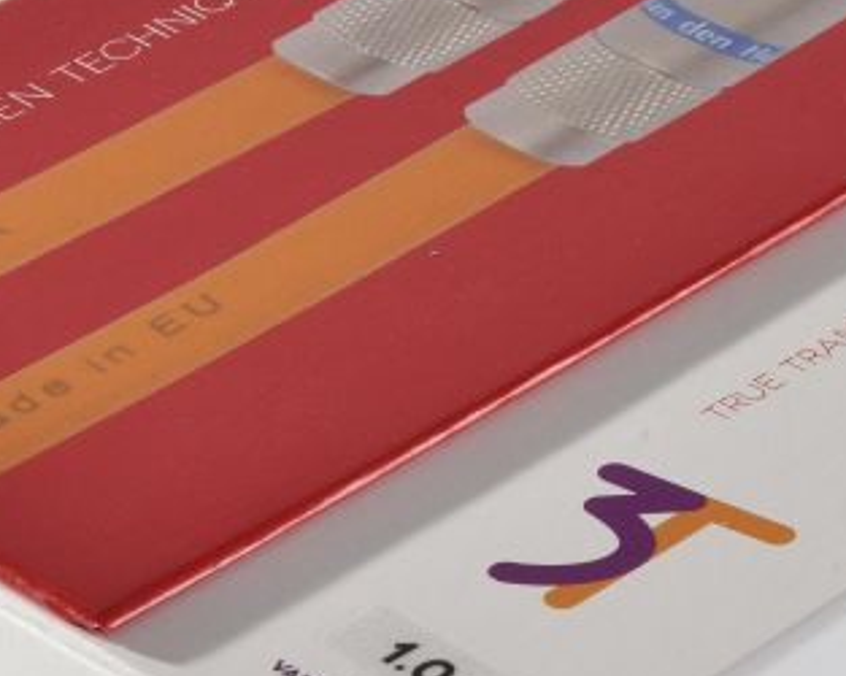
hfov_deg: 7.7
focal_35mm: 252
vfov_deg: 6.1
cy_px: 391
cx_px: 562
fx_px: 6306
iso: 200
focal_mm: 70
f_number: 22
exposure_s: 1/125
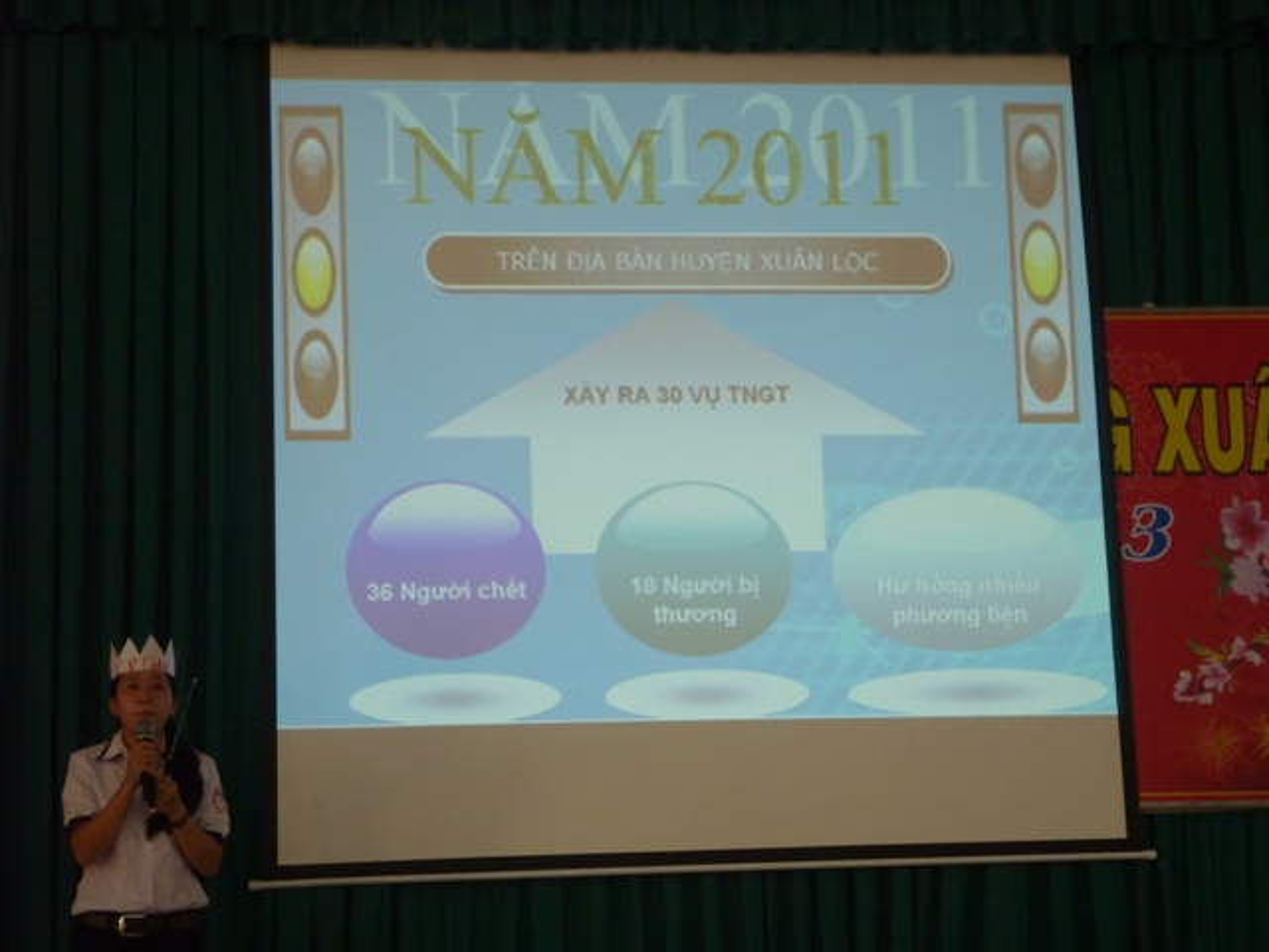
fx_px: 2749
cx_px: 634
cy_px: 476
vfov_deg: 19.6
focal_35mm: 75
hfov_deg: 26.0
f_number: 4.1
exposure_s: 1/60
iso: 320
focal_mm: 12.4
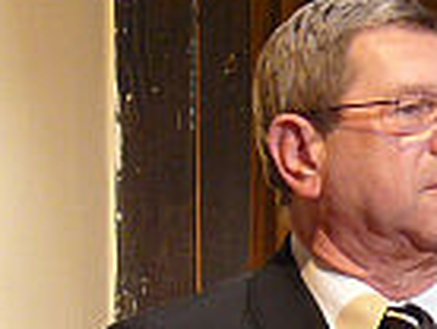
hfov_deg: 4.0
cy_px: 335
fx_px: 6235
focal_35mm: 493
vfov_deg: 3.0
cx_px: 472
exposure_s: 1/25
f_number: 3.2
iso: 200
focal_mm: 18
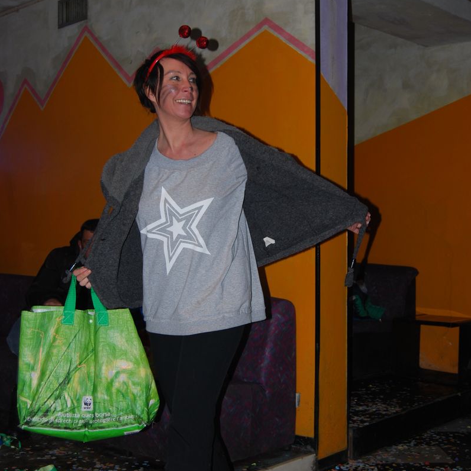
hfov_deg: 34.0
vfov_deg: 34.0
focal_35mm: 50
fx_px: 770
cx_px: 236
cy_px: 253
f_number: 4
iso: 200
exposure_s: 1/60
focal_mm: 26
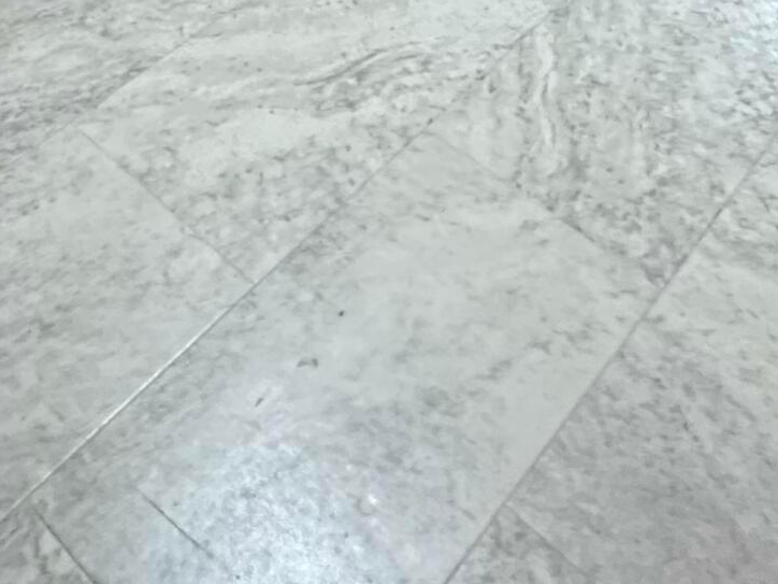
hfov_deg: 32.7
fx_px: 1304
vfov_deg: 18.8
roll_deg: -1.1
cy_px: -495
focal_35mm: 58
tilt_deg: -18.4
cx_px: 212
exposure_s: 1/60
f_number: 2.2
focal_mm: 2.22
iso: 640
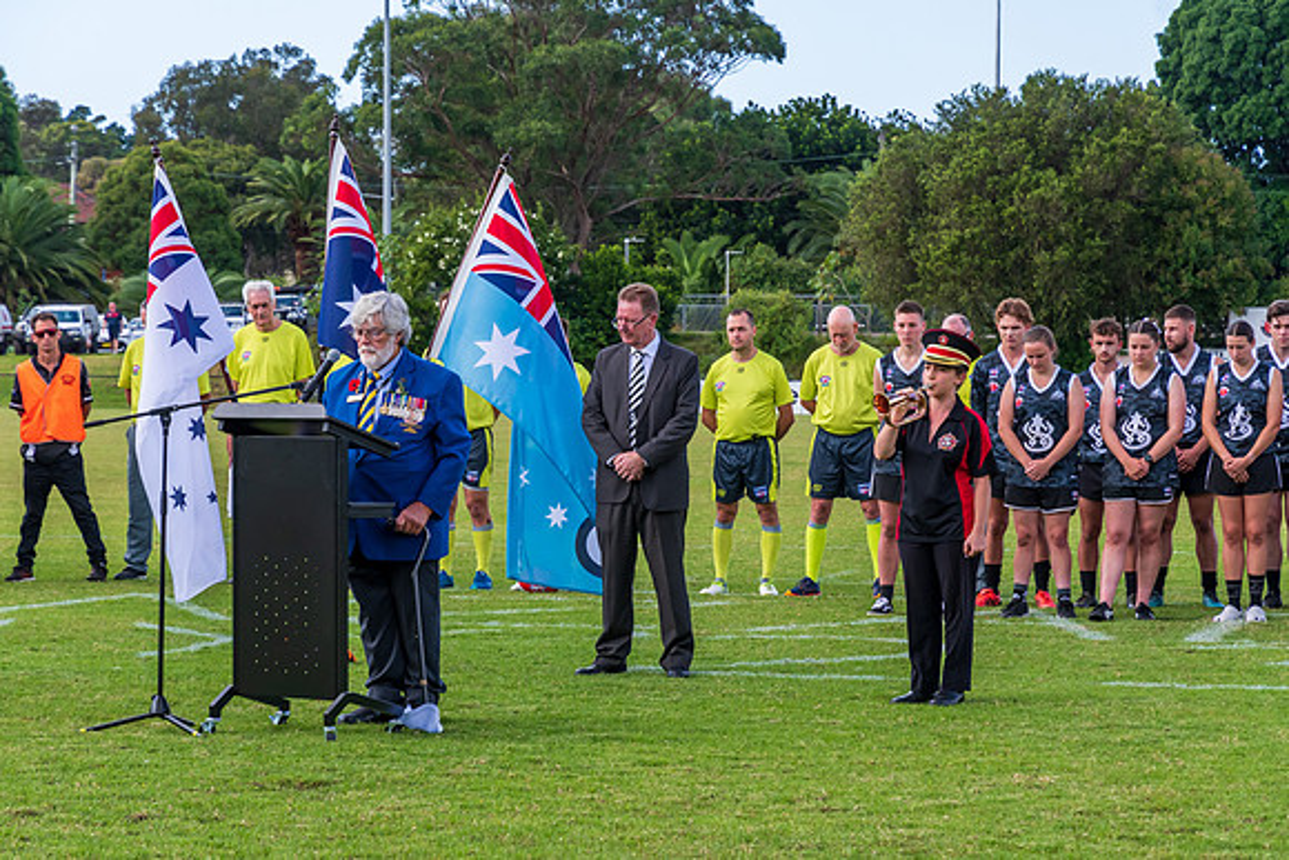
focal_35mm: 123
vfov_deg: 11.1
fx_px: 4410
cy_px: 419
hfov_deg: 16.6
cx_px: 628
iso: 400
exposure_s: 1/800
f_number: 5.6
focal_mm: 80
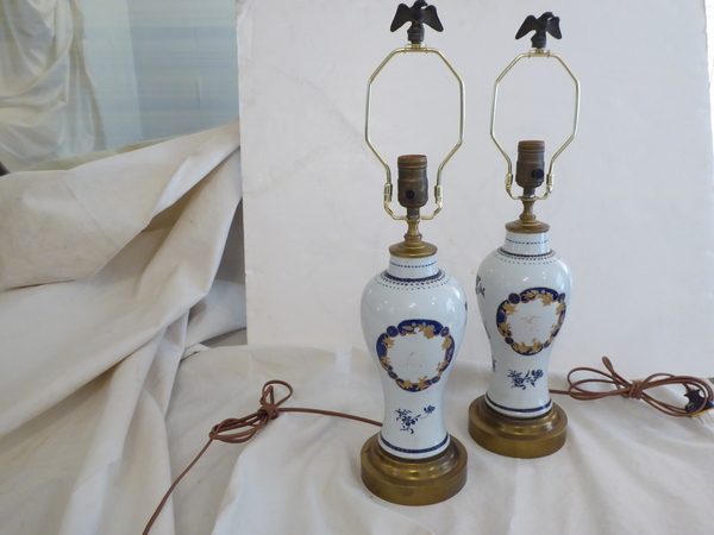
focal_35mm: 32
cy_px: 268
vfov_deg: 44.2
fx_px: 660
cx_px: 357
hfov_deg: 56.8
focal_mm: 5.4
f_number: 3.5
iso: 400
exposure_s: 1/40
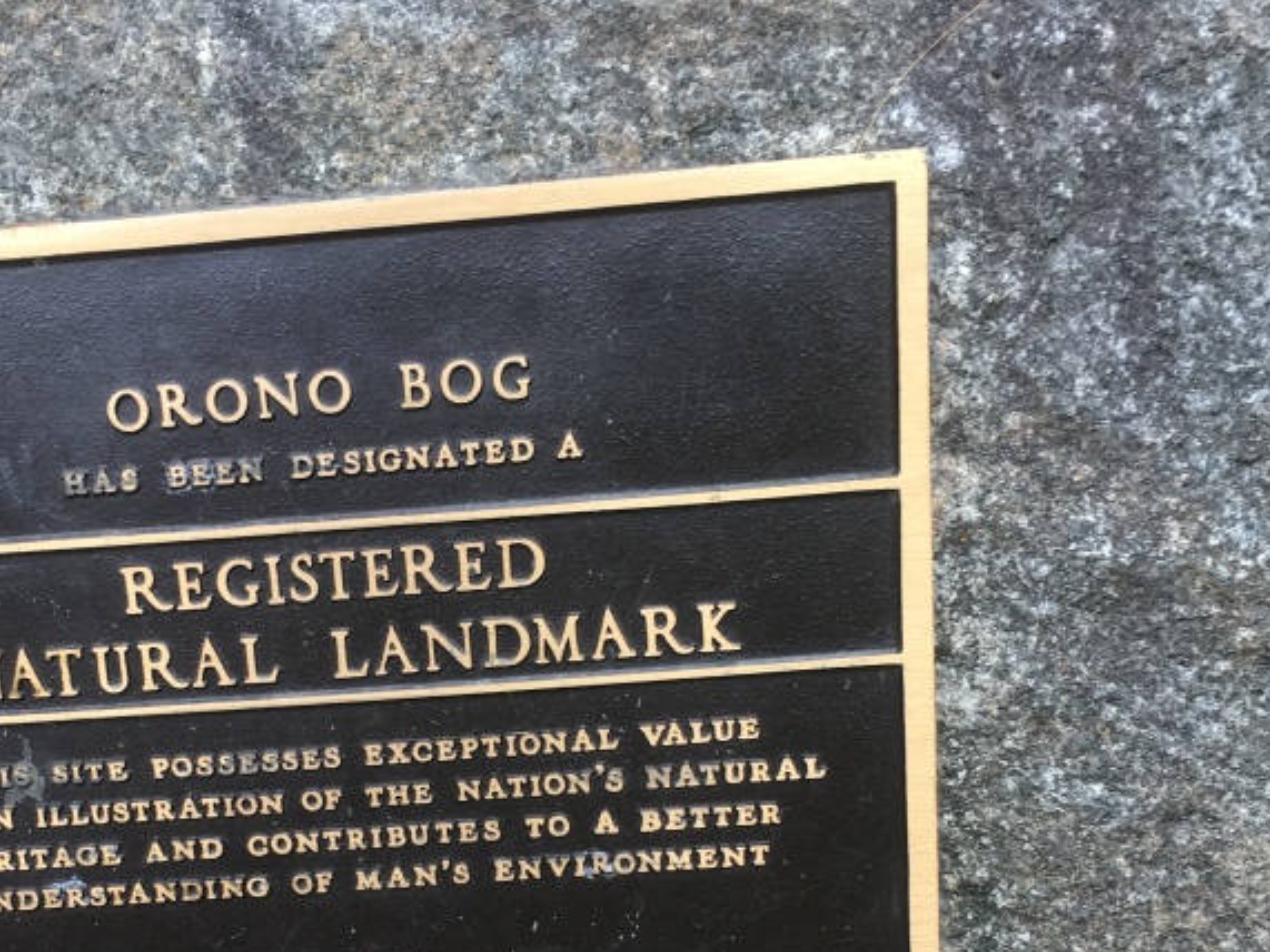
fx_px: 1907
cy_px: 836
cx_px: 498
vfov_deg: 27.1
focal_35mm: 52
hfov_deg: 36.7
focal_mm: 4.15
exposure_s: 1/120
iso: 32
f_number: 2.2
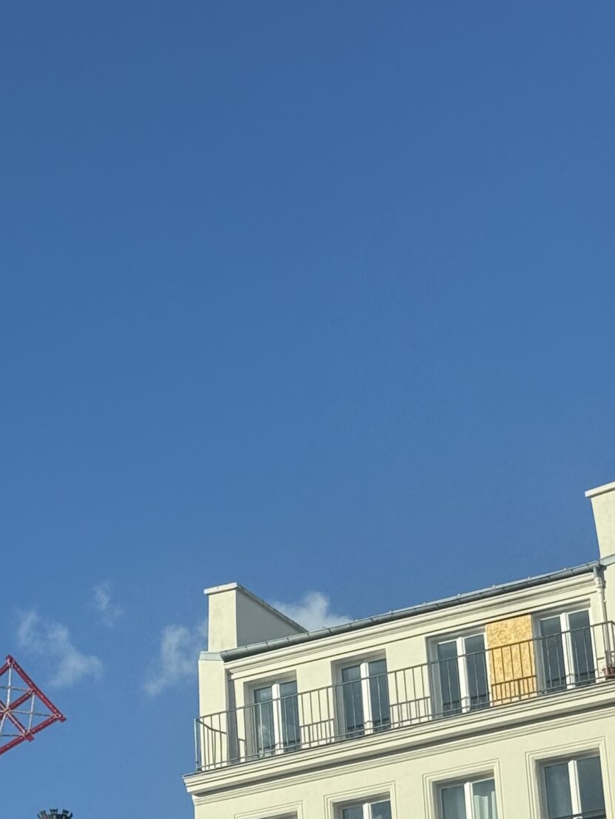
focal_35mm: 110
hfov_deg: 13.4
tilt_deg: +22.0
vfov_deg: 17.7
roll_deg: +4.1
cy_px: 699
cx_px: 214
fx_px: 2605
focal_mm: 6.76
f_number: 1.78
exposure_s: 1/2976
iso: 64
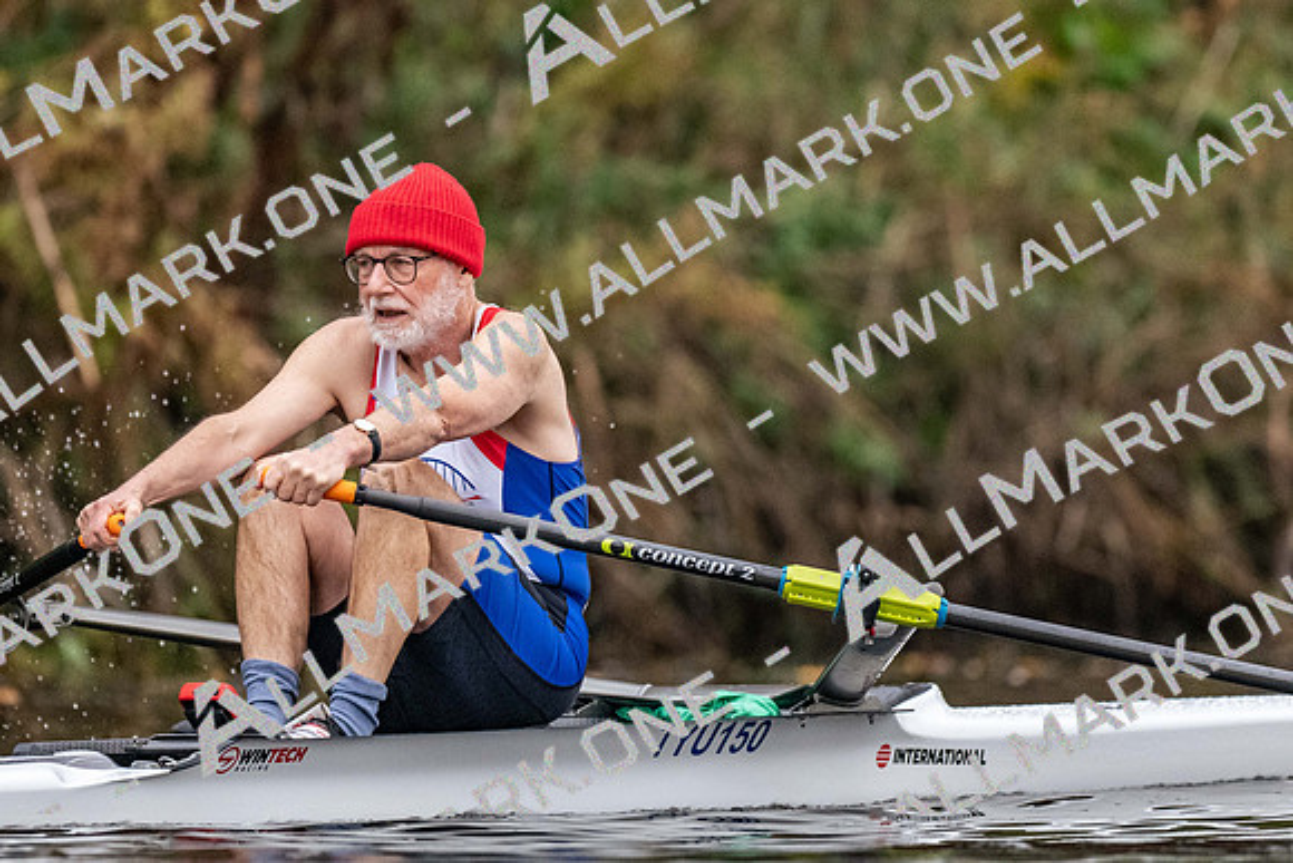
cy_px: 432
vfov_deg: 1.5
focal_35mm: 900
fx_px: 32348
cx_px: 646
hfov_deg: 2.3
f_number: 4
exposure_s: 1/2500
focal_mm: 600
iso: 5600
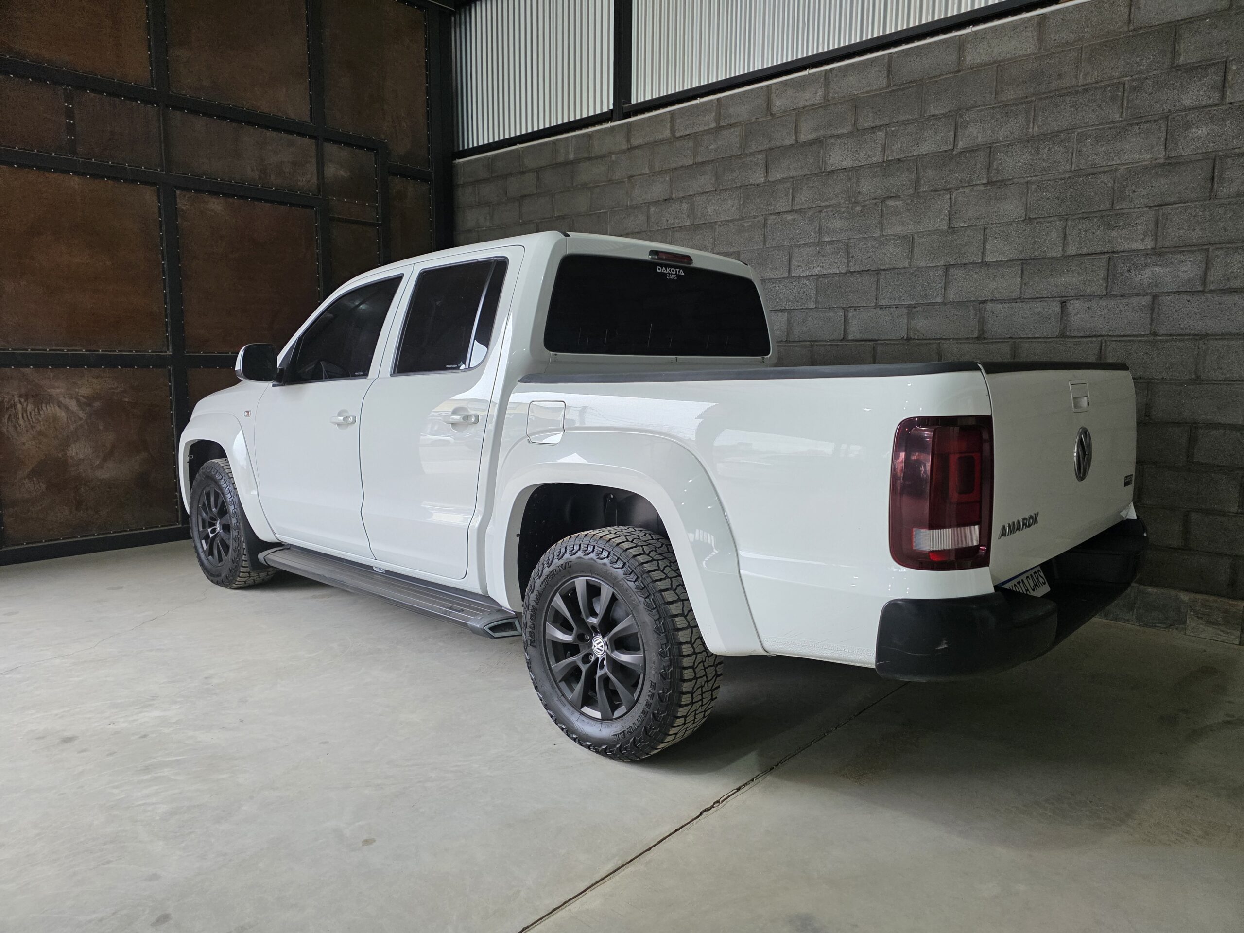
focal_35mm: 23
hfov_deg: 73.9
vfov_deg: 58.9
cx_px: 622
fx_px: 827
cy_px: 466
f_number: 1.7
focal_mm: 6.3
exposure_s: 1/180
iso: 160
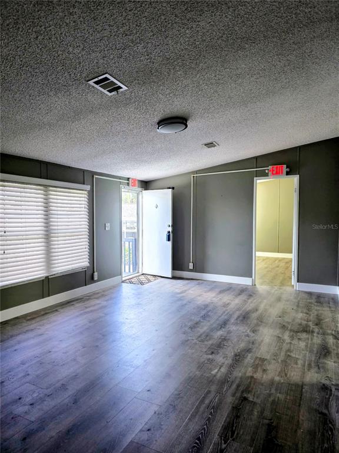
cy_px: 226
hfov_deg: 58.9
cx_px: 170
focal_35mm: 23
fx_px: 300
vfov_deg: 73.9
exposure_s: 1/120
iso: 500
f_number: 1.7
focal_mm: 6.3
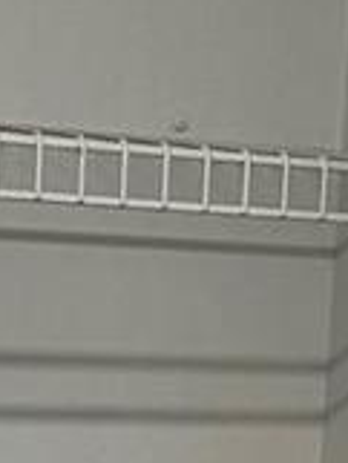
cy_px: 558
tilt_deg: -9.5
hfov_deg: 7.6
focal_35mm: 194
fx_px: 2597
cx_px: 457
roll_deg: -5.3
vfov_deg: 10.0
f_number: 1.8
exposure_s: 1/60
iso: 80
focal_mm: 4.25
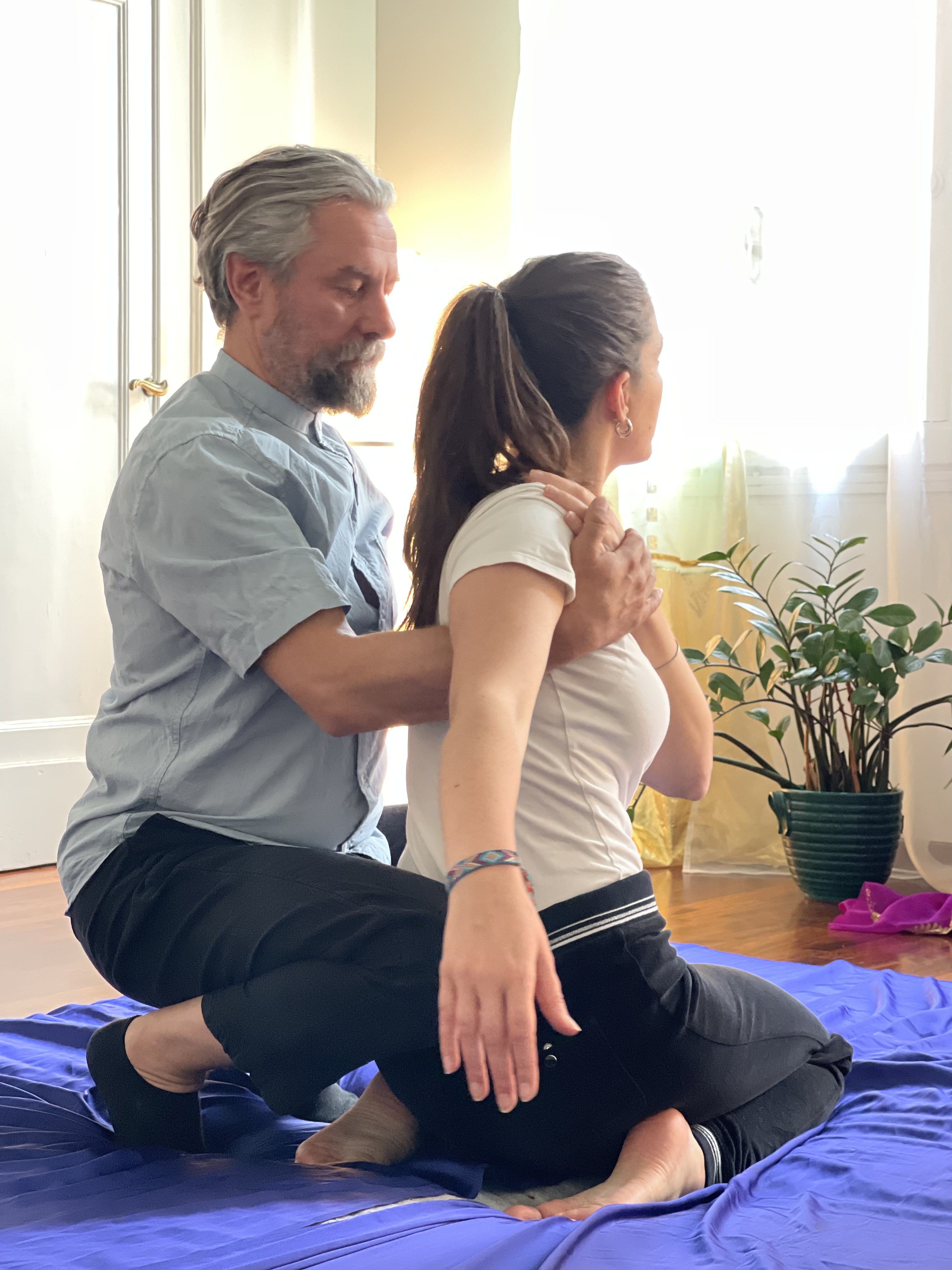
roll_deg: -1.3
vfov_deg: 30.3
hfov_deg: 22.9
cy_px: 635
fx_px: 2347
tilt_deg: -1.3
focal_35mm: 64
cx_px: 476
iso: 160
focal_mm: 7.5
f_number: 2.2
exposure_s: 1/33
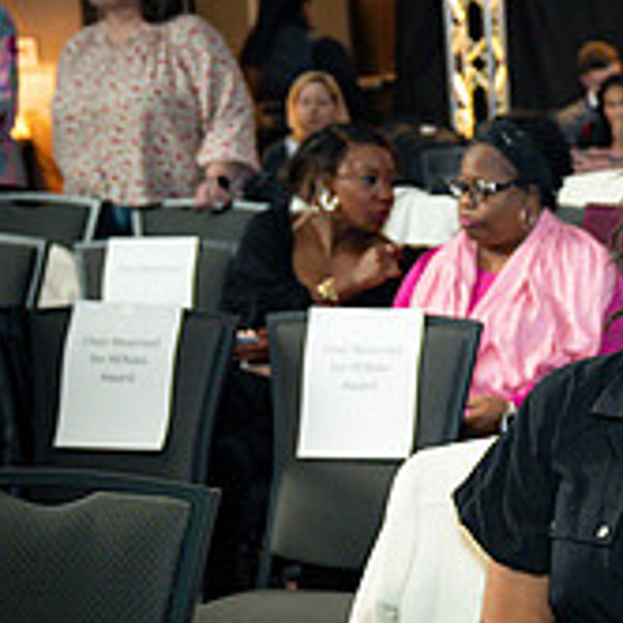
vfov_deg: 18.8
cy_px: 426
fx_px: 1873
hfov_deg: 16.3
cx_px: 1066
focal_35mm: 92
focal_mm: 31
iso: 3200
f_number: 2.8
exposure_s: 1/125
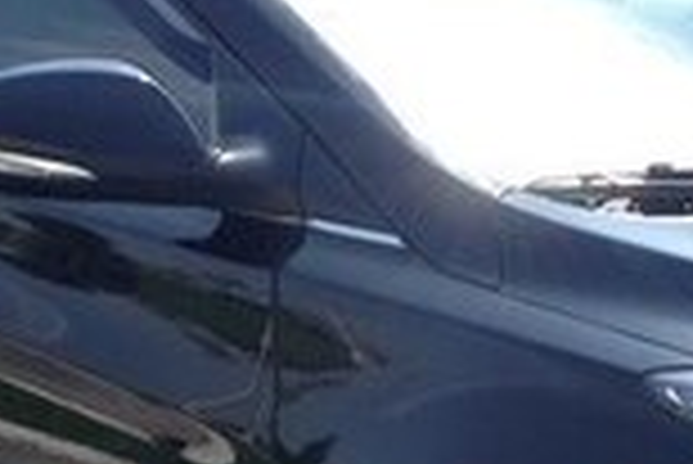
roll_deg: +1.7
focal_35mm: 147
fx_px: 2832
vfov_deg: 9.1
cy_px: 710
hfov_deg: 13.9
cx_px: 544
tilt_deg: -18.3
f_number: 2.4
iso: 50
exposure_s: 1/723
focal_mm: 4.12
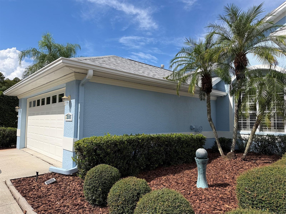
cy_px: 107
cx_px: 143
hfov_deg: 71.6
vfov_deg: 56.8
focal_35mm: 24
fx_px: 198
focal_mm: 6.76
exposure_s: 1/4975
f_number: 1.78
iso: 80
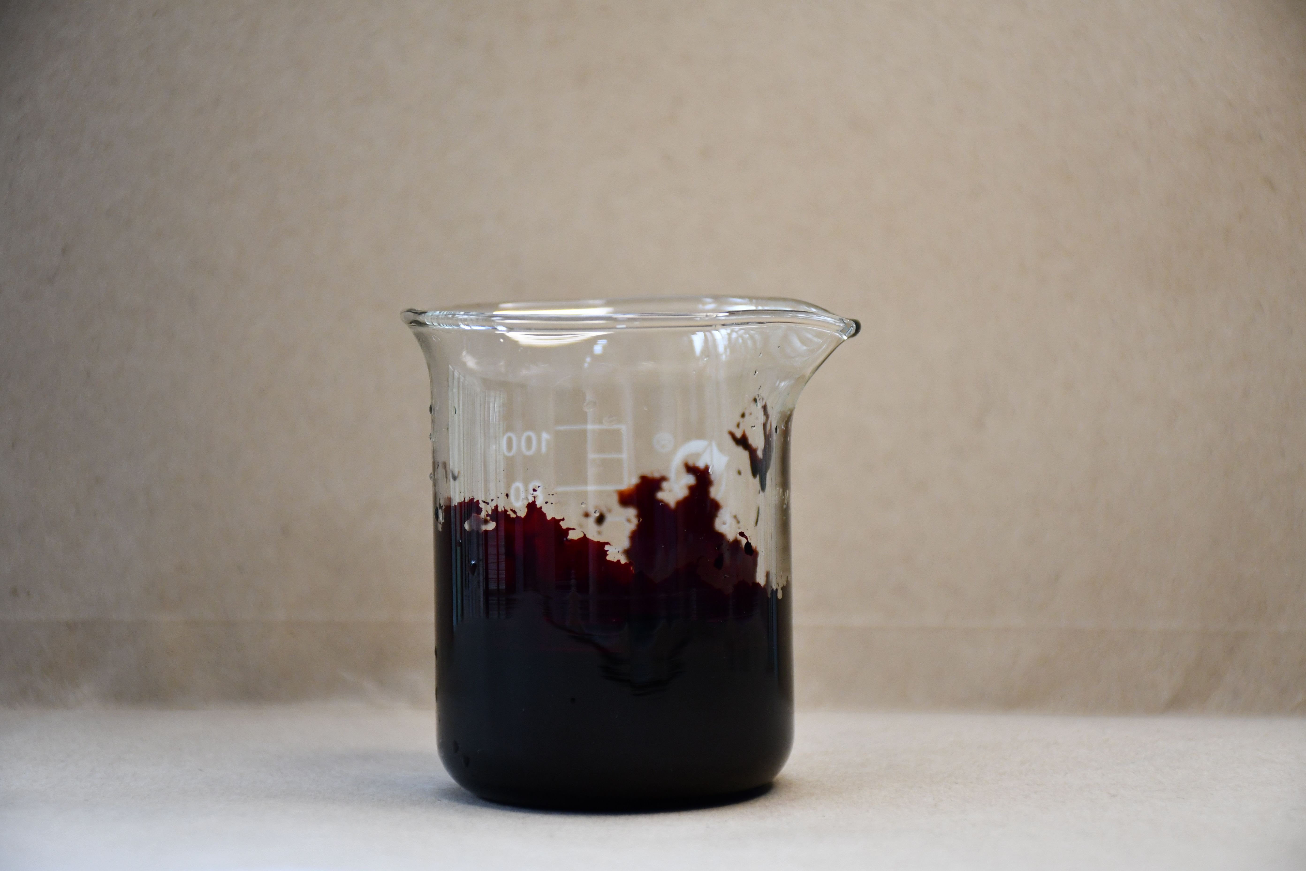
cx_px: 653
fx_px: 4353
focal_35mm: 120
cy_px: 436
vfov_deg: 11.4
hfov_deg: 17.1
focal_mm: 80
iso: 1100
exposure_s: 1/125
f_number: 5.3
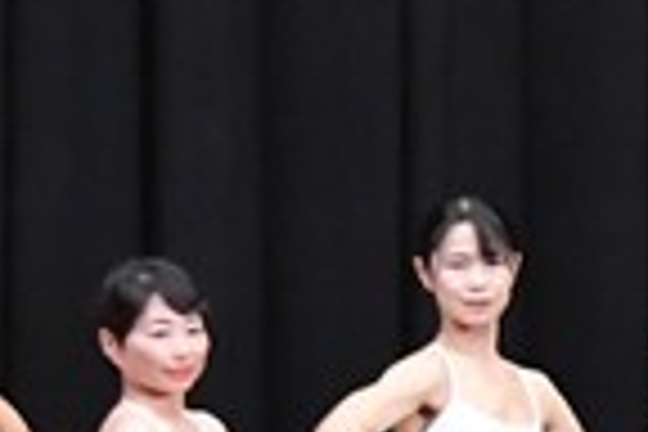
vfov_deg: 2.4
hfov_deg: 3.5
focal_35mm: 582
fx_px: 10475
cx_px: 1235
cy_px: 554
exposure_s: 1/400
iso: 8000
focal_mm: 72
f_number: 5.6
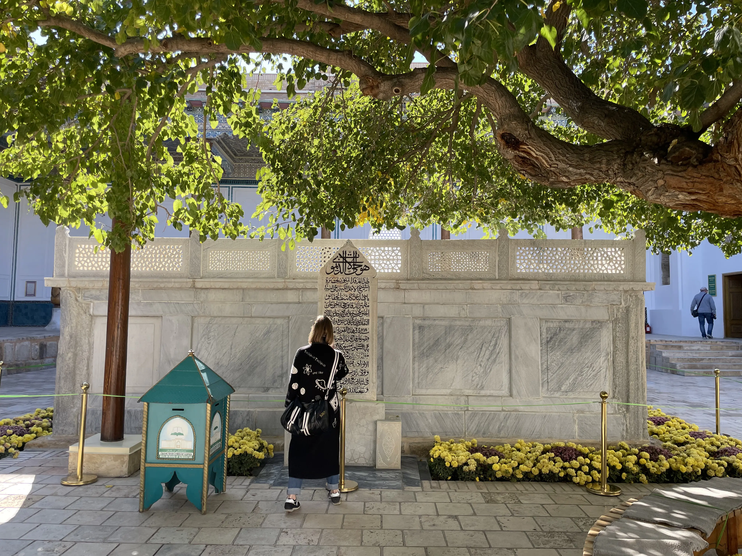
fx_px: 557
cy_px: 278
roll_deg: -1.0
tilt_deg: +3.1
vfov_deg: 53.1
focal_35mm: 26
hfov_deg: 67.3
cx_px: 371
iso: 32
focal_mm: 4.2
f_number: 1.6
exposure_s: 1/545
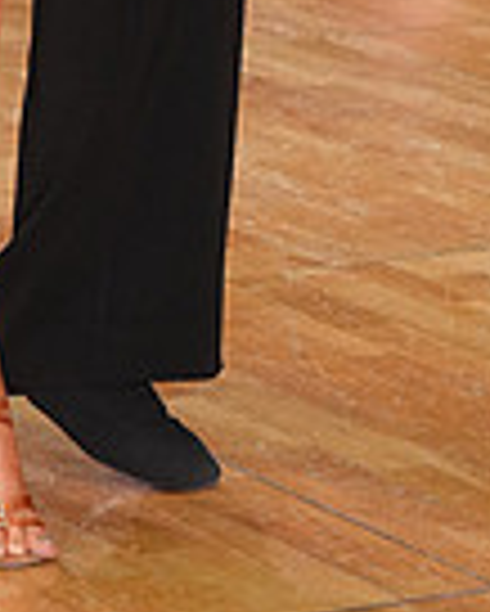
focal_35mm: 344
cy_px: -495
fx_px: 6229
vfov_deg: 5.5
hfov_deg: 4.5
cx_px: -128
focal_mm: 86
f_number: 4
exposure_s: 1/200
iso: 1600
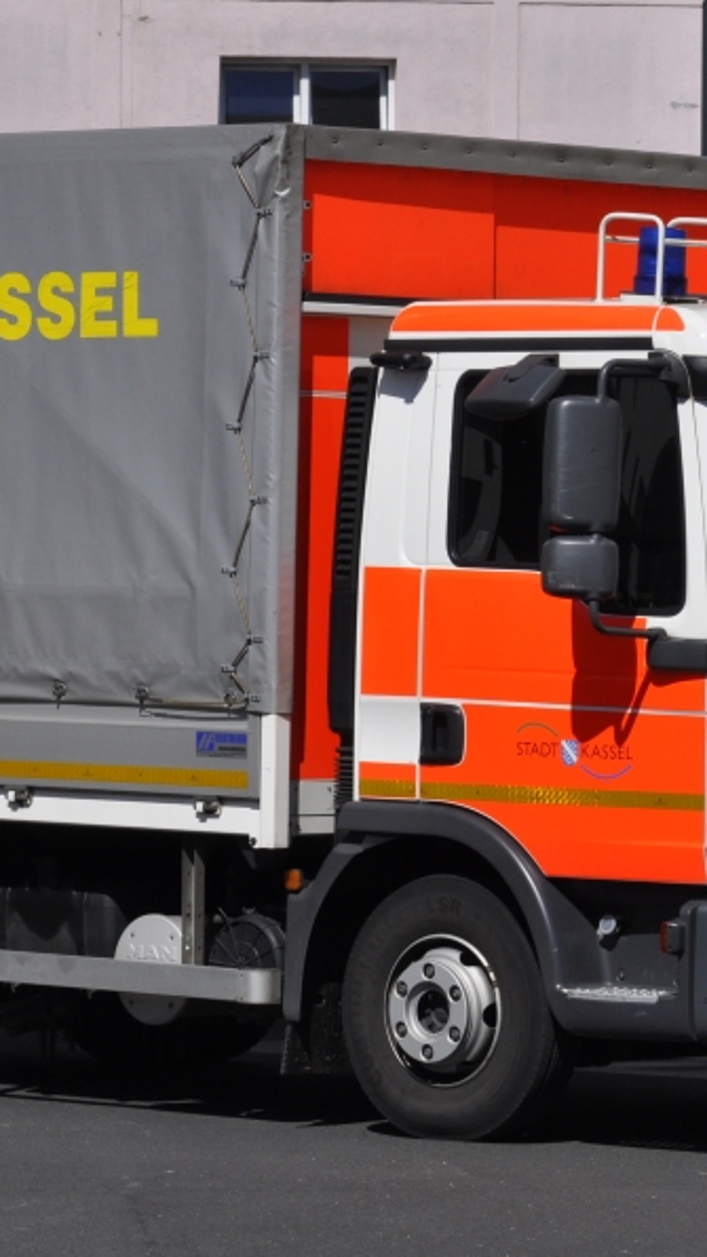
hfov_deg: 7.3
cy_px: 626
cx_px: 306
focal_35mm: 166
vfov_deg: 13.0
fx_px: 5536
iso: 500
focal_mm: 70
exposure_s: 1/1600
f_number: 10
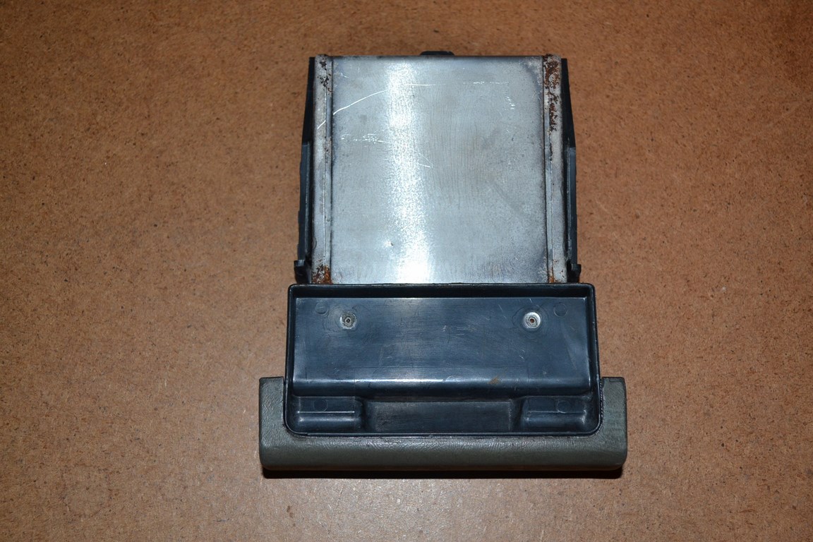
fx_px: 1016
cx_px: 406
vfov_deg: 29.9
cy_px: 271
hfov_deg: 43.6
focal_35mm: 45
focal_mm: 30
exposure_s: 1/60
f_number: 4.5
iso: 560
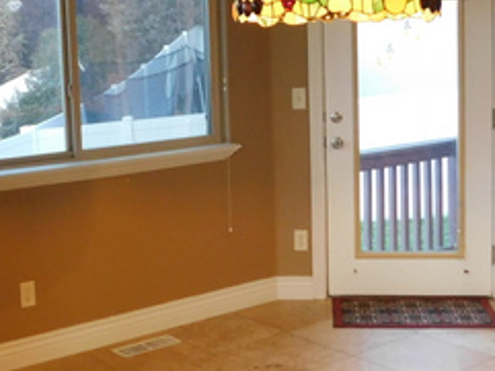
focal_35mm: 61
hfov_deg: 31.6
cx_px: 195
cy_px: 125
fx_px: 873
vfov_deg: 23.9
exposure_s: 1/13
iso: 400
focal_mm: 4
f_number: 3
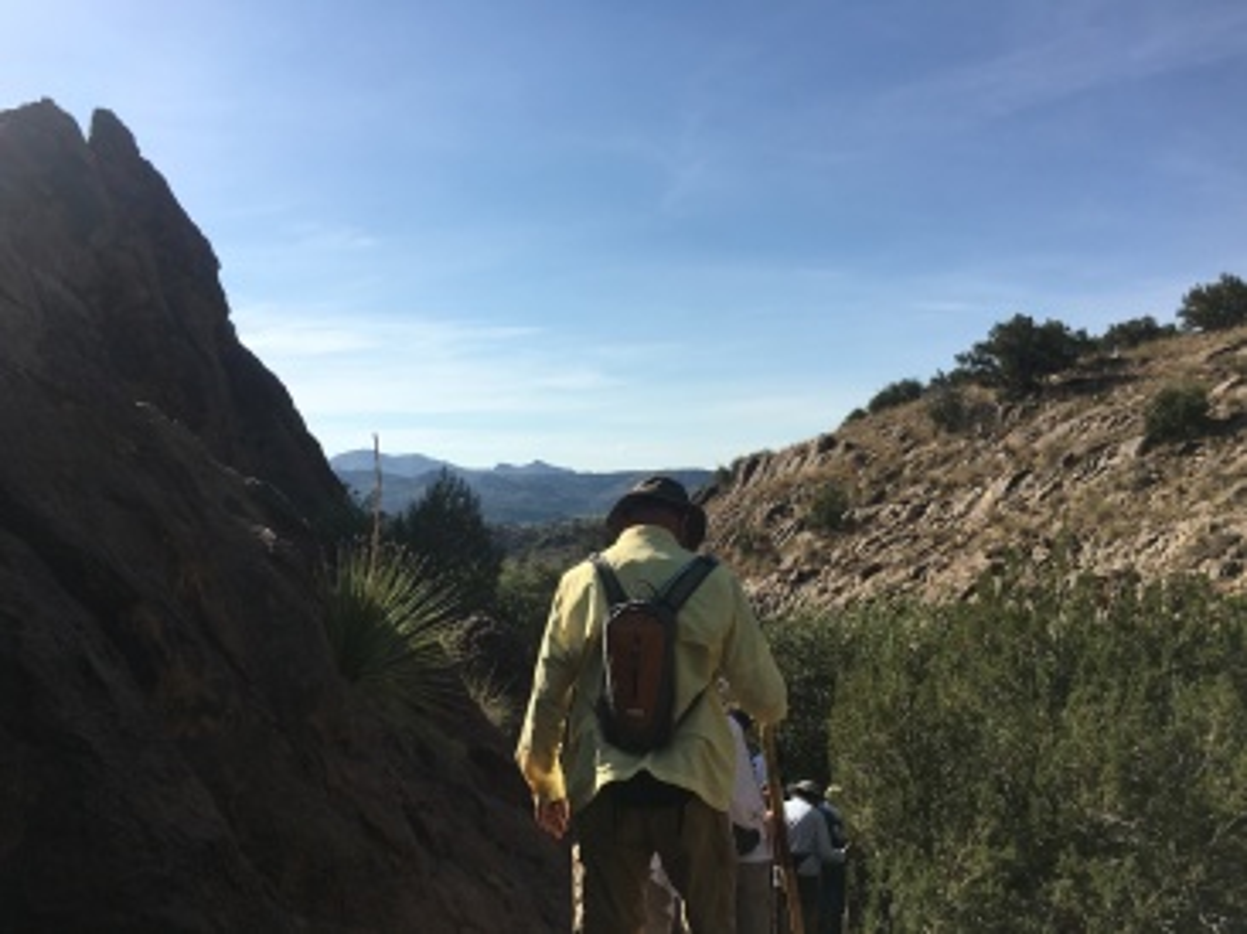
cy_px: 467
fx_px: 1044
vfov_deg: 48.2
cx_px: 624
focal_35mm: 29
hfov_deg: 61.7
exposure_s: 1/2404
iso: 25
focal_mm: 4.15
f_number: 2.2
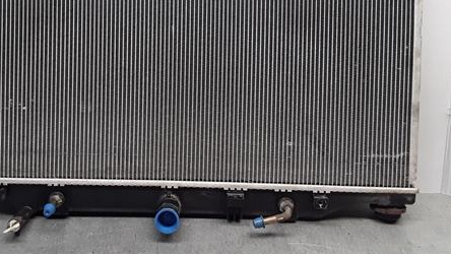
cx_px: 186
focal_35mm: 44
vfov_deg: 26.6
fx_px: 526
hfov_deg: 46.2
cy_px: 48
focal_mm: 2.91
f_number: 1.9
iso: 50
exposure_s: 1/50
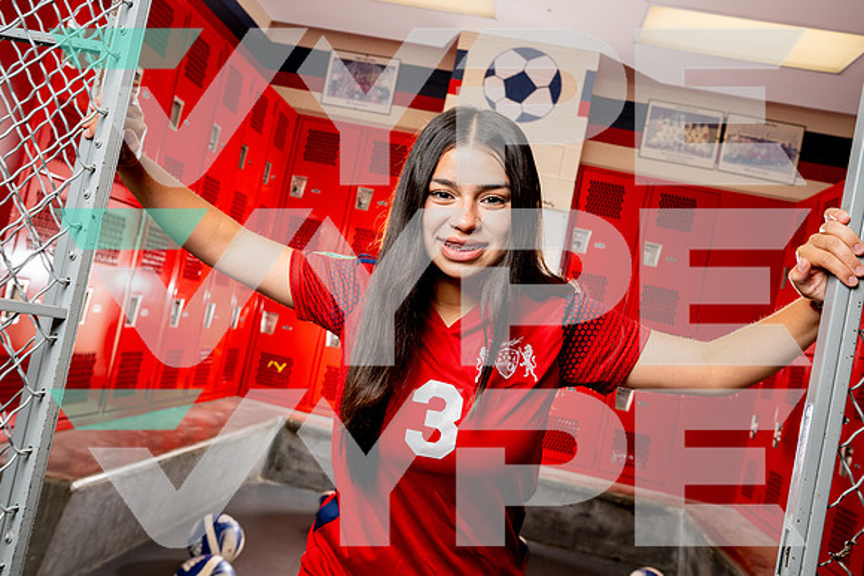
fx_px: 827
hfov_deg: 55.2
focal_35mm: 34
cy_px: 277
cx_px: 423
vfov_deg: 38.4
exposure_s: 1/250
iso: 400
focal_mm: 31
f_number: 7.1
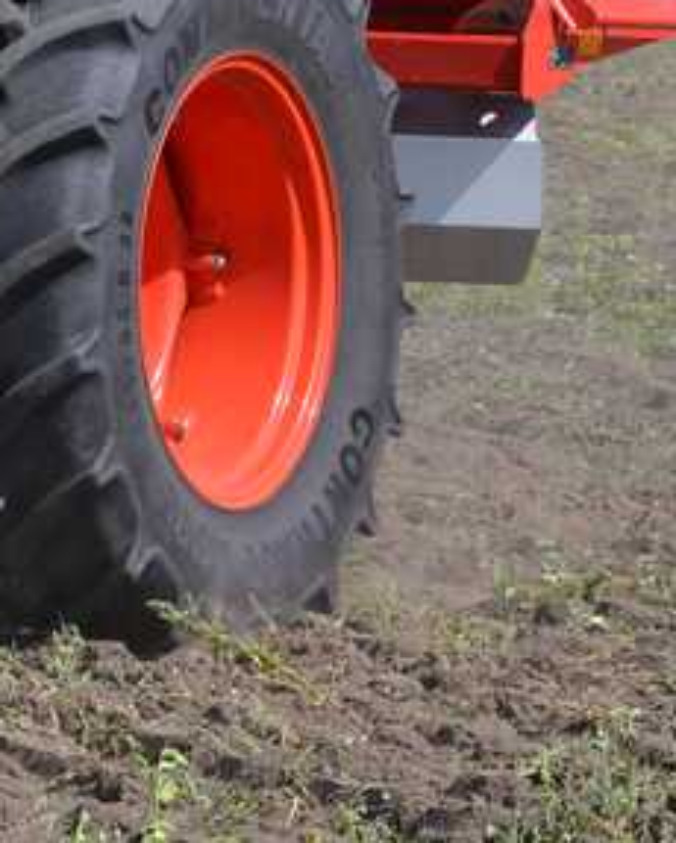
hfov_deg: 5.5
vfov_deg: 7.0
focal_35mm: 277
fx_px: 6920
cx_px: -307
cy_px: 31
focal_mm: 52
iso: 400
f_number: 5.6
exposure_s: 1/1600
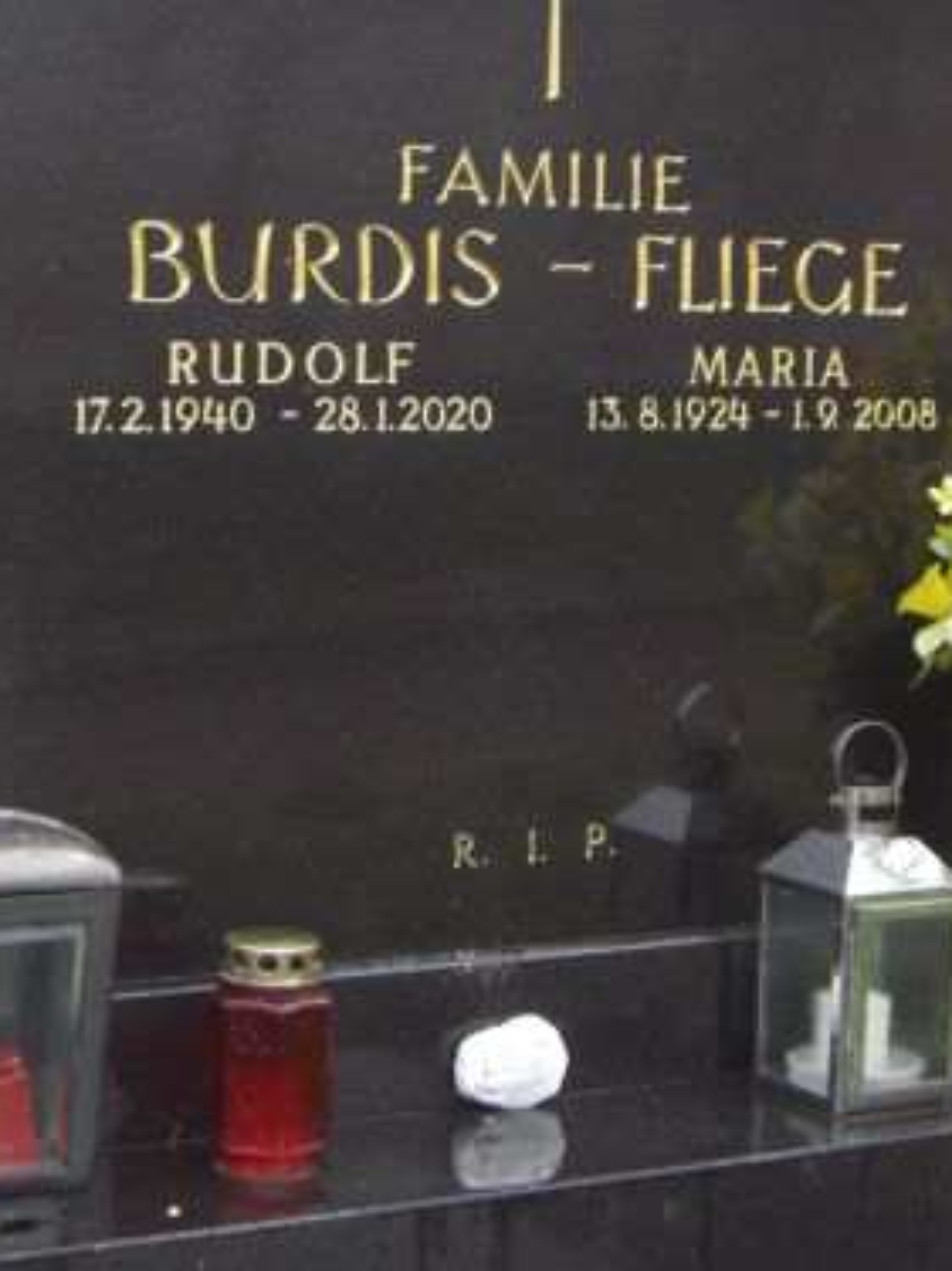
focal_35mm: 81
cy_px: 502
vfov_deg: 24.1
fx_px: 2972
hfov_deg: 18.2
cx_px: 339
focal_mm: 6.2
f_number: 2.7
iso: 64
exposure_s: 1/100
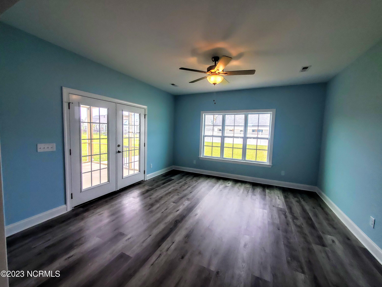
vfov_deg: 89.9
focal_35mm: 13
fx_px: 143
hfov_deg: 106.2
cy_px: 144
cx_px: 191
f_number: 2.2
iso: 80
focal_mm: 1.8
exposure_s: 1/120
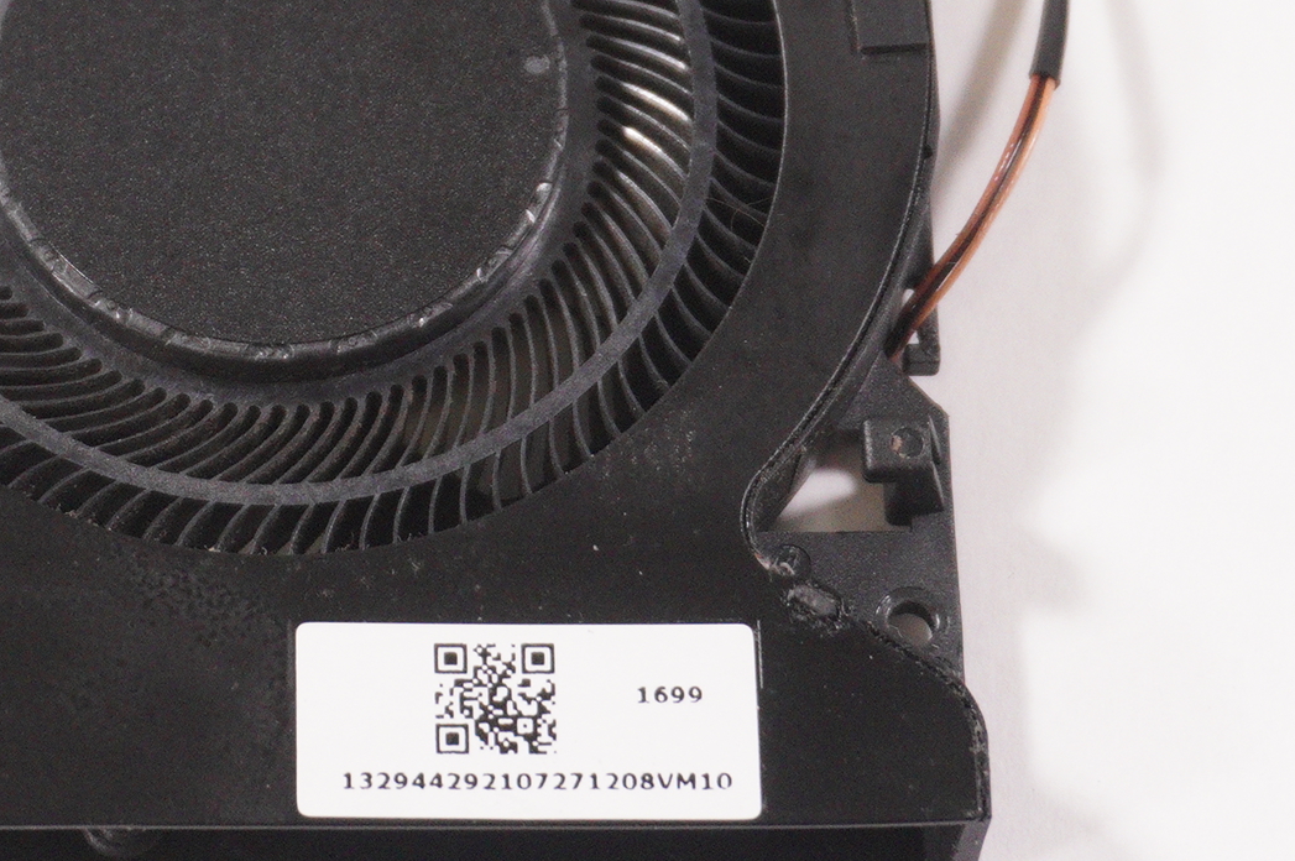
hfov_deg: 12.8
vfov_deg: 8.6
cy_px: 72
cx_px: 67
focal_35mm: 159
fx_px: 5730
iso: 1600
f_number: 6.3
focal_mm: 37
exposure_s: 1/200
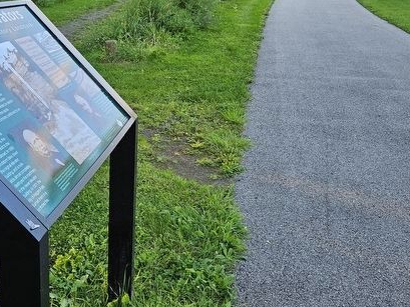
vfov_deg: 32.0
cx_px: 170
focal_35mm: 45
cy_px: 107
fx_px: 533
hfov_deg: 41.9
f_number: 1.8
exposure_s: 1/180
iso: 40
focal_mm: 5.4
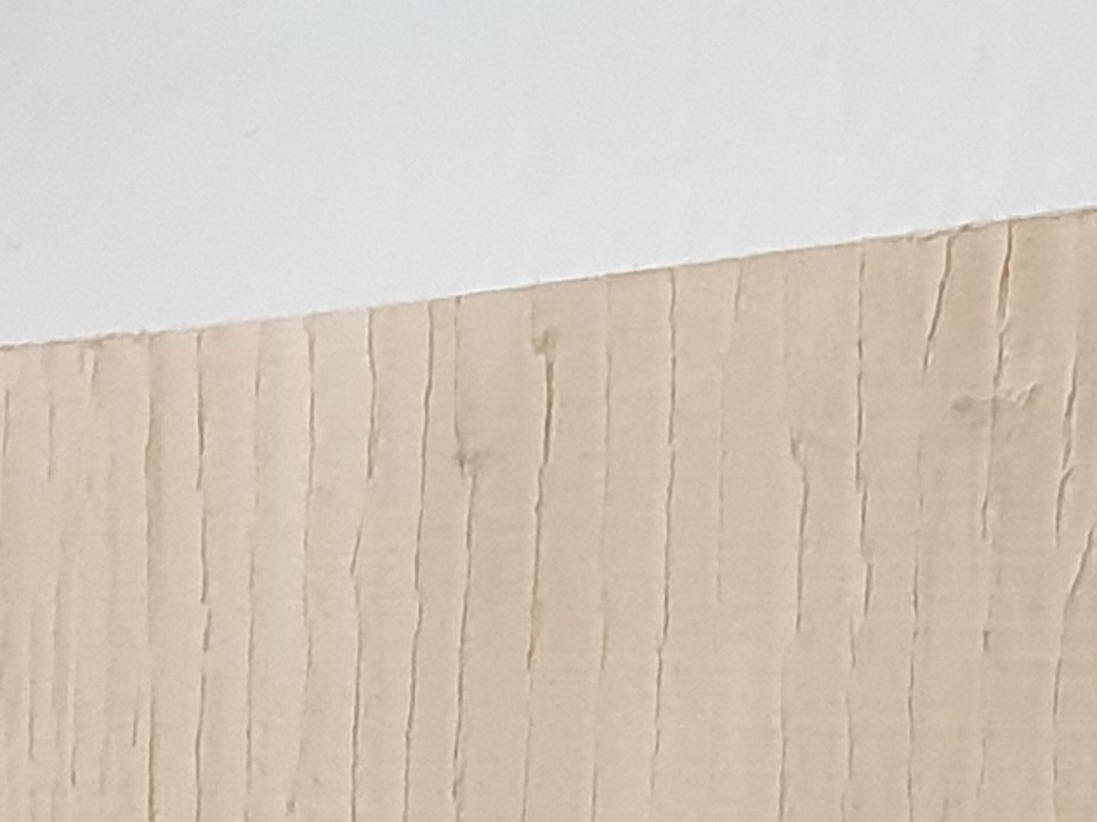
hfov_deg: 11.4
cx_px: -561
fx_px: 5261
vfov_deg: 7.9
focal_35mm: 166
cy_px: 2365
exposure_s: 1/100
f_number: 2.4
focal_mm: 4.32
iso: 200
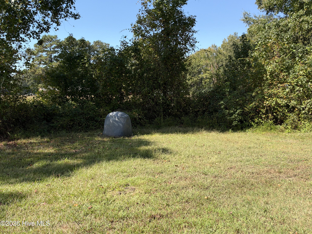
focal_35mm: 34
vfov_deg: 41.8
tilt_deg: -4.3
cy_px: 117
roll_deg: -0.3
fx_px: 306
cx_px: 156
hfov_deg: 54.0
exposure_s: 1/1980
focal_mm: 6.93
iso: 80
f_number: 1.8
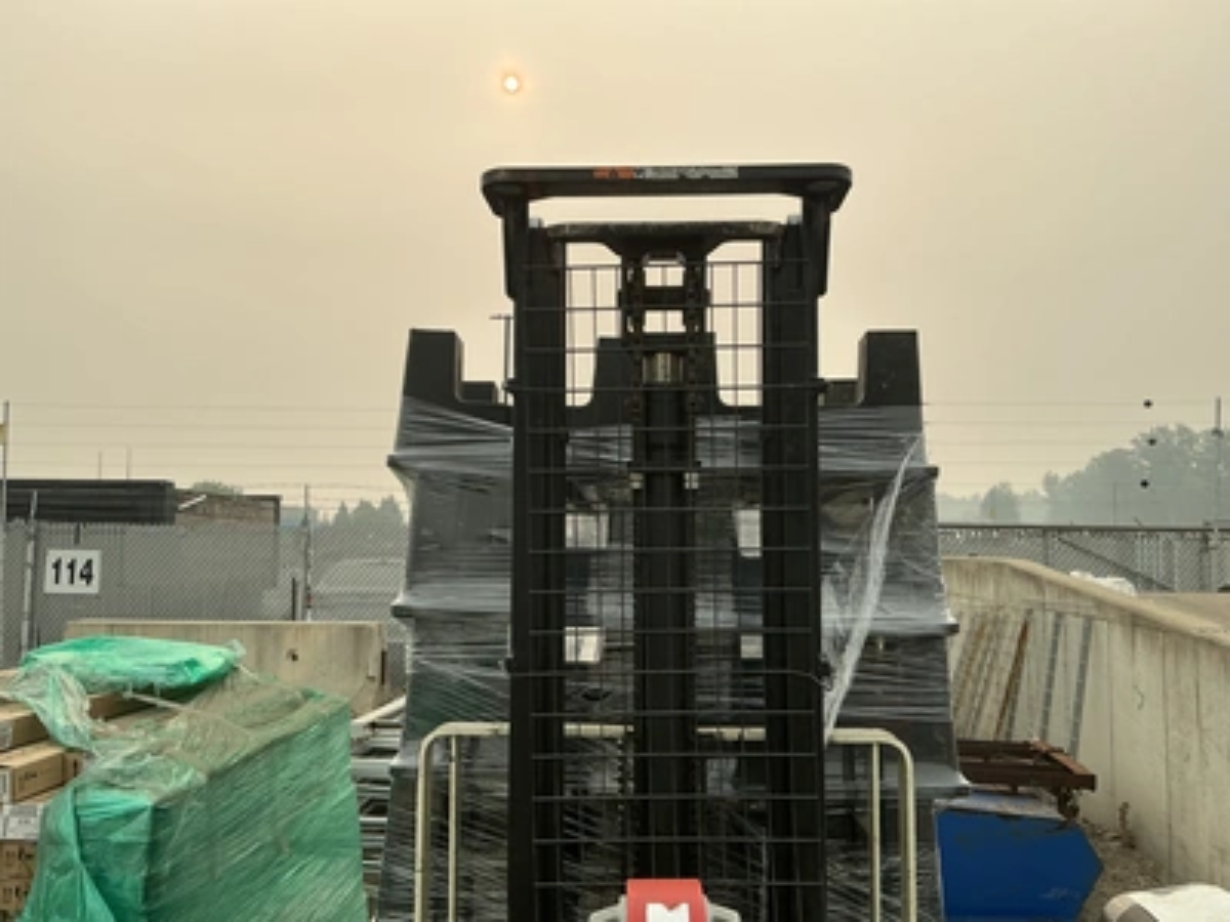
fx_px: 995
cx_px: 615
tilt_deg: +6.3
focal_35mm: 28
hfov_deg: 63.4
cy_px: 461
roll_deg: -0.2
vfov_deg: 49.7
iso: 25
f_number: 1.8
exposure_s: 1/1195
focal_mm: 3
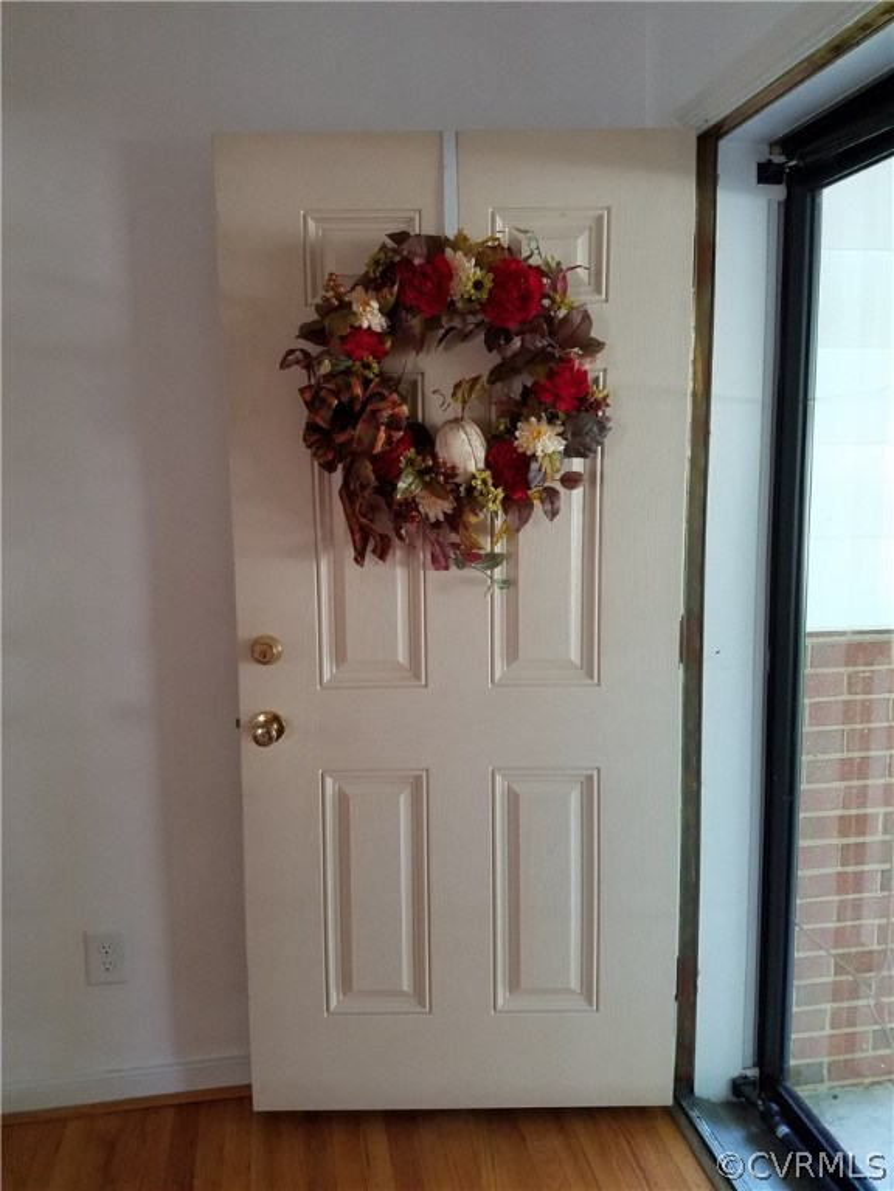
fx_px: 895
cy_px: 596
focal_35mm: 26
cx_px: 447
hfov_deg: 53.1
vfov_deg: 67.3
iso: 200
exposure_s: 1/60
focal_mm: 4.2
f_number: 1.7
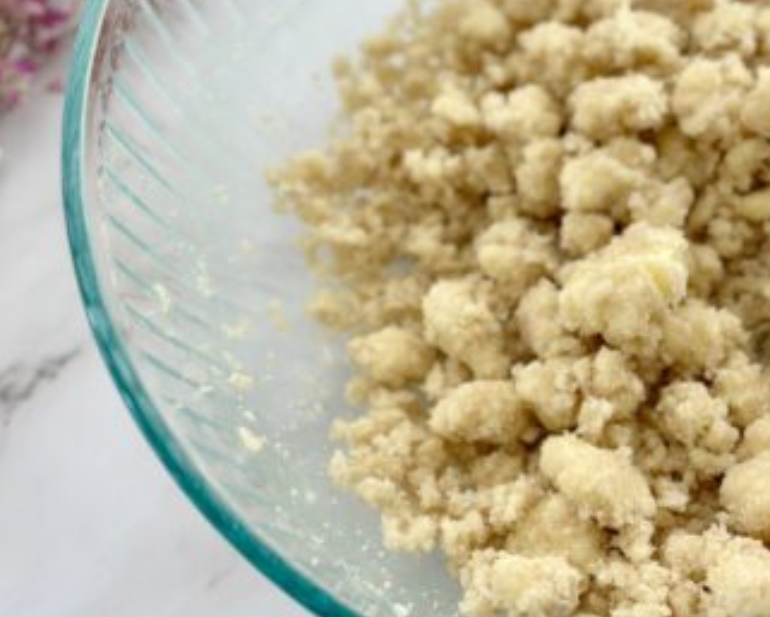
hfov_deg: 26.1
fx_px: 1664
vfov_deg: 21.0
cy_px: 240
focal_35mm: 73
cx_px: 371
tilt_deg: -64.6
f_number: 1.78
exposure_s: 1/155
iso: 64
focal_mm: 6.86
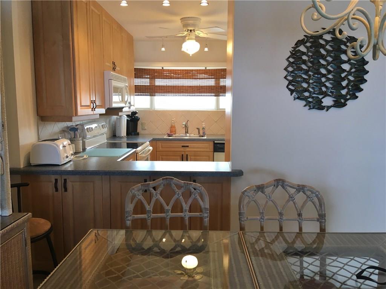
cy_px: 144
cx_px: 193
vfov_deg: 48.2
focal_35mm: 29
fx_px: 323
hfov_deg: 61.7
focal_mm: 4.15
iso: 32
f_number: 2.2
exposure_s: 1/30
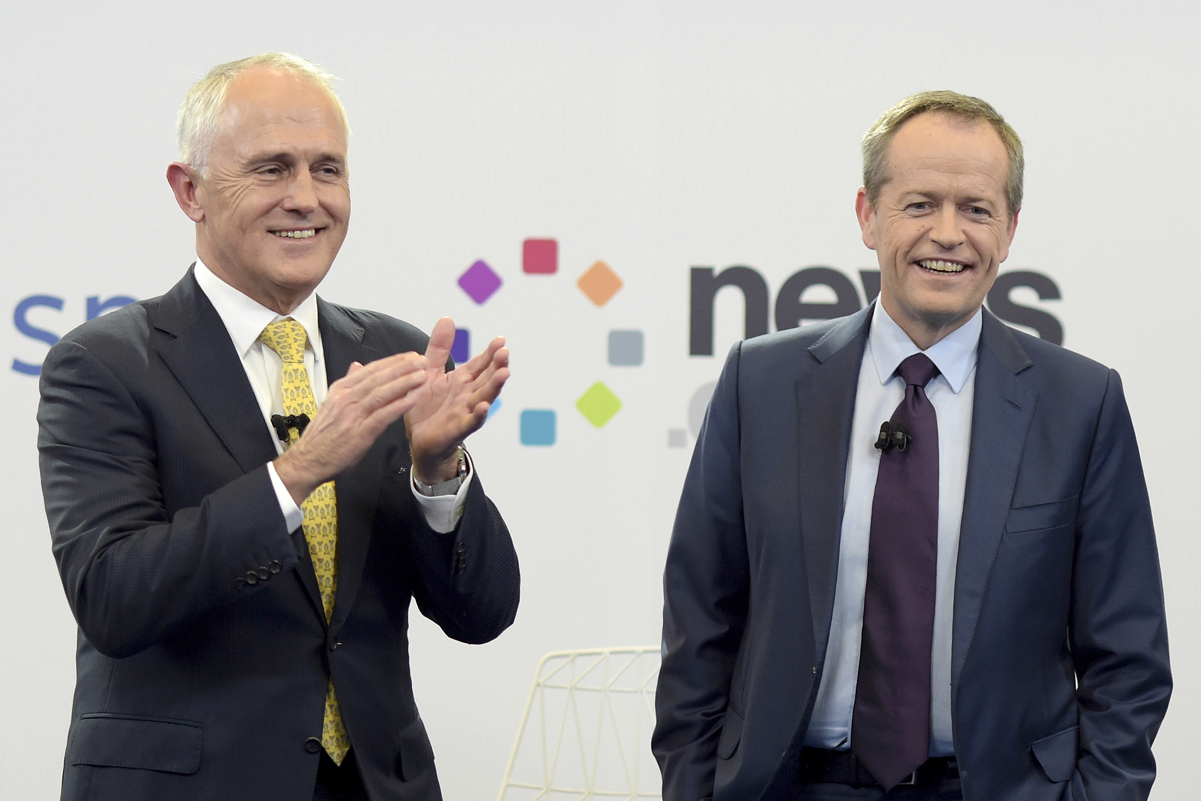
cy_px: 400
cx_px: 600
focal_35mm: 135
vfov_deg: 10.2
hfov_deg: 15.2
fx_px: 4503
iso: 2000
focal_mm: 135
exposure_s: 1/400
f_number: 3.5
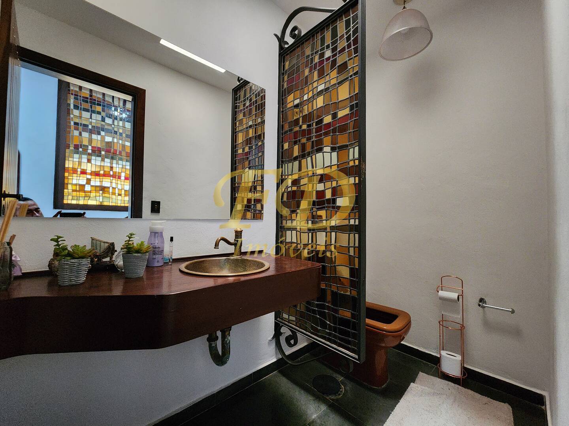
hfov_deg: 106.2
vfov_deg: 89.9
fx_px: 214
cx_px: 284
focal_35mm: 13
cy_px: 213
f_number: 2.2
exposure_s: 1/30
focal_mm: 2.2
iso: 640
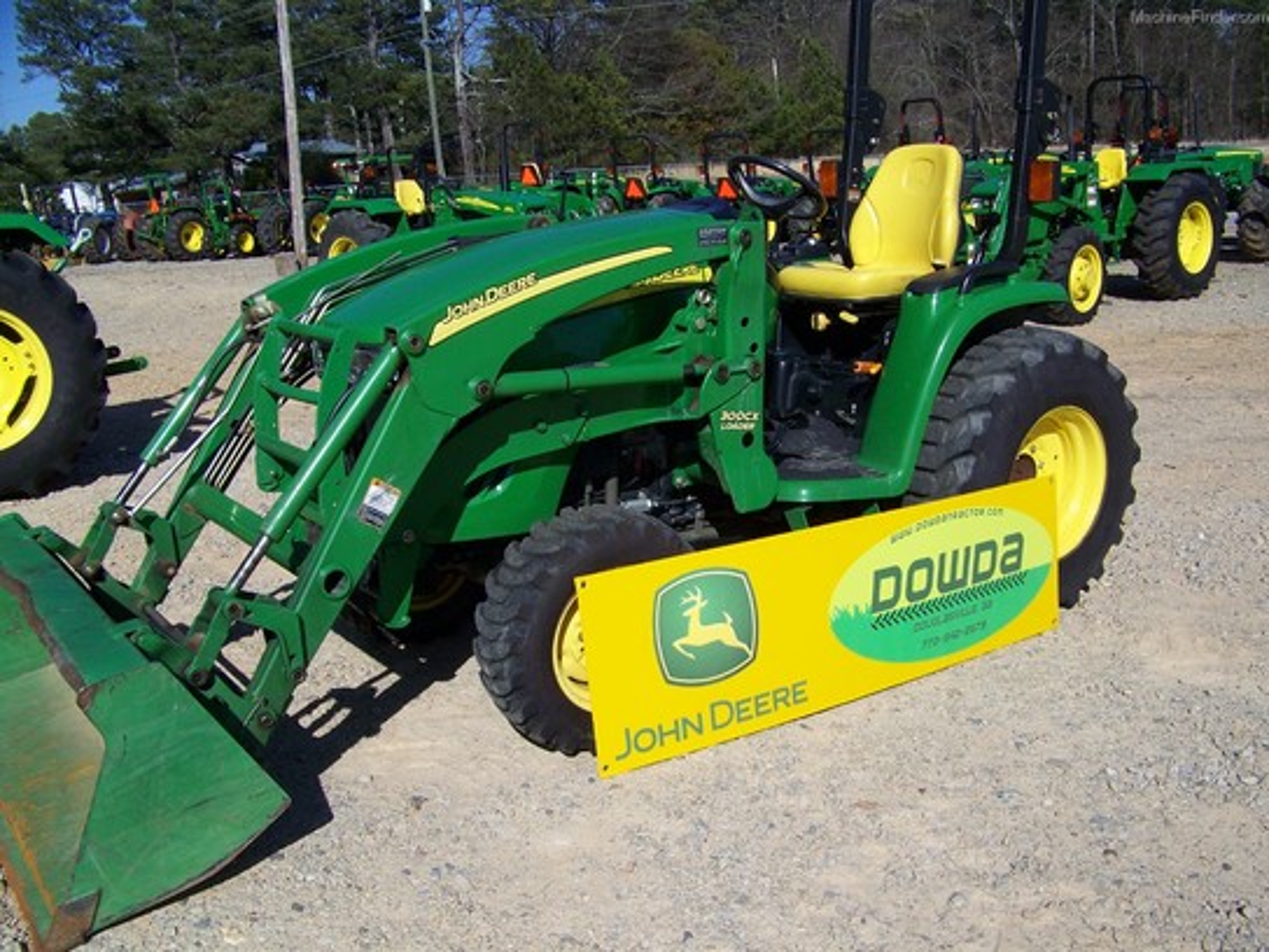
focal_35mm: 36
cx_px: 634
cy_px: 476
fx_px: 1320
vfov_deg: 39.7
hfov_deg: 51.4
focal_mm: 5.85
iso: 64
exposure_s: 1/800
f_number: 4
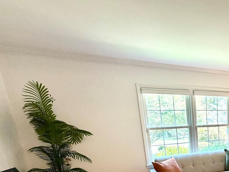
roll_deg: +2.0
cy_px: 170
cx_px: 217
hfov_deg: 53.2
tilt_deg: -15.0
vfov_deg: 43.2
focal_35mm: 28
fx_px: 185
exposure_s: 1/60
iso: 200
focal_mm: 2.22
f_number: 2.2
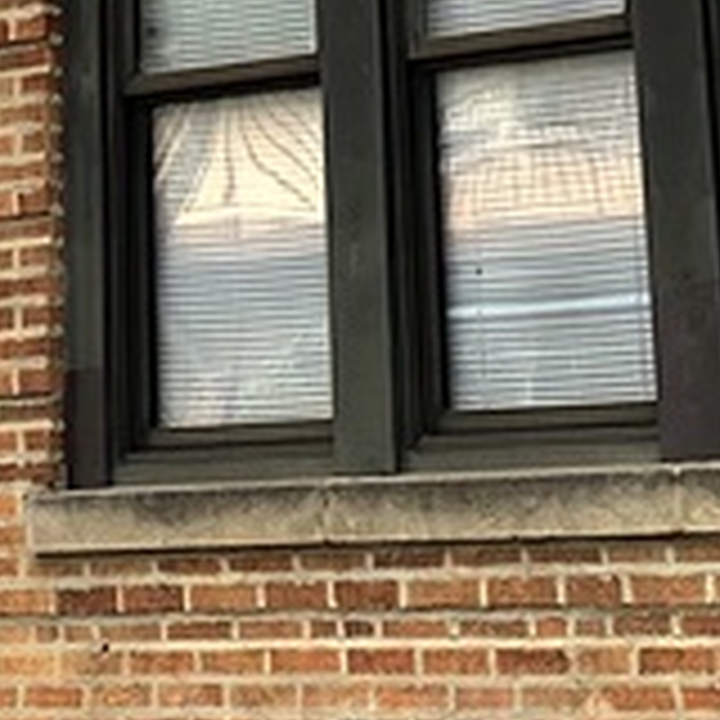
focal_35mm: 155
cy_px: -680
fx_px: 3647
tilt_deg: +19.8
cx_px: 202
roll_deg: +1.0
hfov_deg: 11.3
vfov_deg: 10.4
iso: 25
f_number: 1.8
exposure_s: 1/429
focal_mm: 4.25
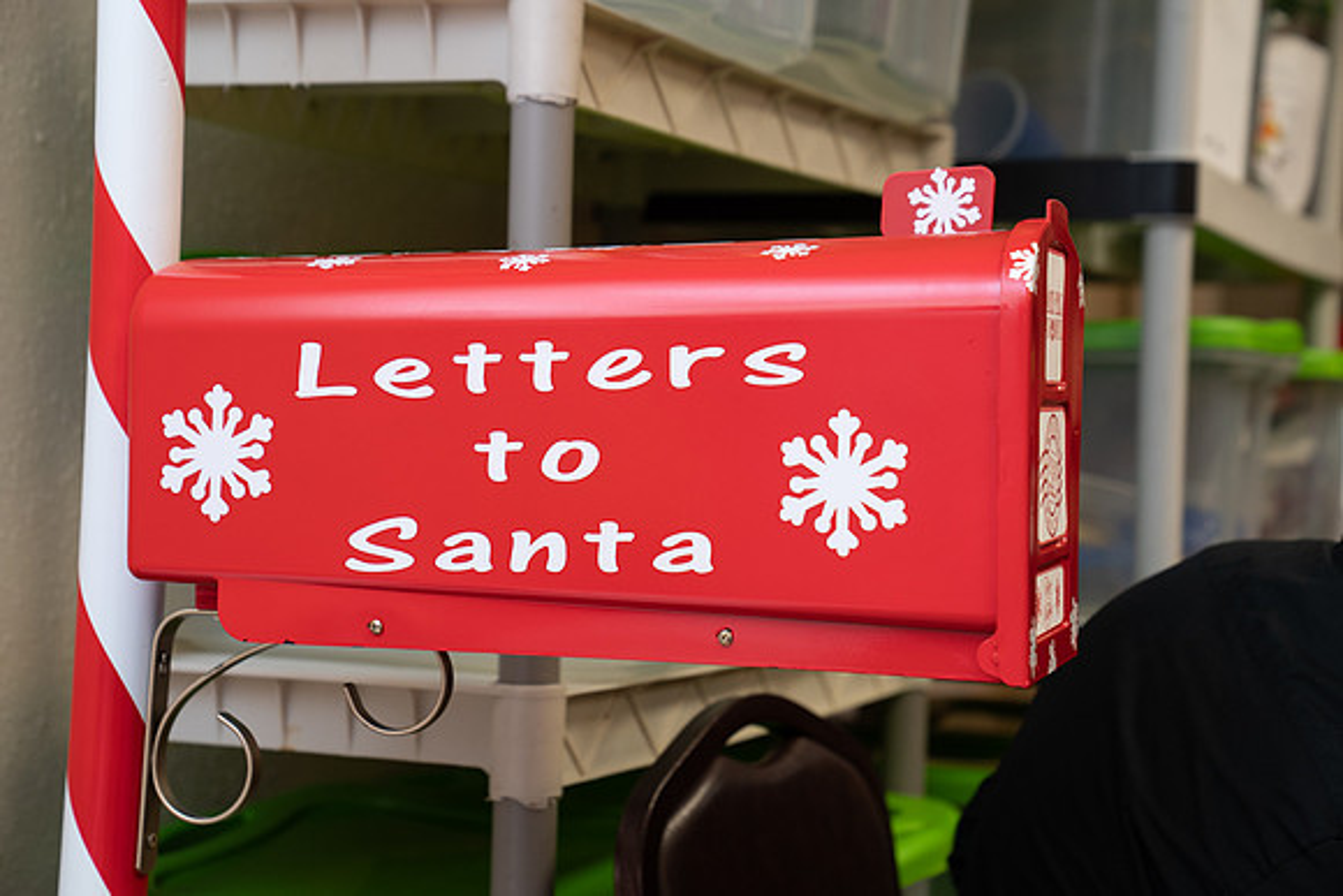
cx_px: 672
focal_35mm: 70
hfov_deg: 28.8
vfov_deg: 19.5
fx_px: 2612
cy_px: 448
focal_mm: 70
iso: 640
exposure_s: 1/80
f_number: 4.5
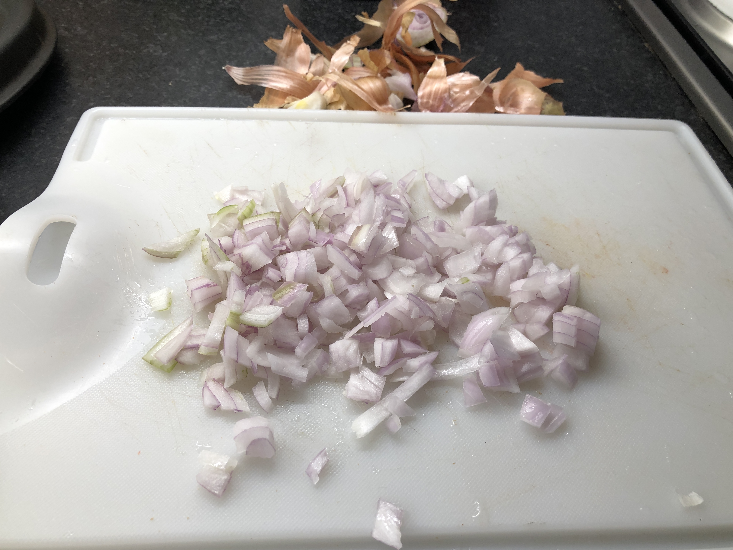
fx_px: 614
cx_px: 356
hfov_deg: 61.6
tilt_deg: -49.2
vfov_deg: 48.2
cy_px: 284
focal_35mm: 29
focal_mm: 3.99
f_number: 1.8
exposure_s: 1/100
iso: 40
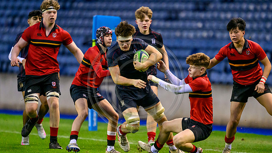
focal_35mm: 700
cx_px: 148
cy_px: 96
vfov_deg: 1.7
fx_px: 5048
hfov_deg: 3.1
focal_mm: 560
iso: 10000
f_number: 4
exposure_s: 1/1000
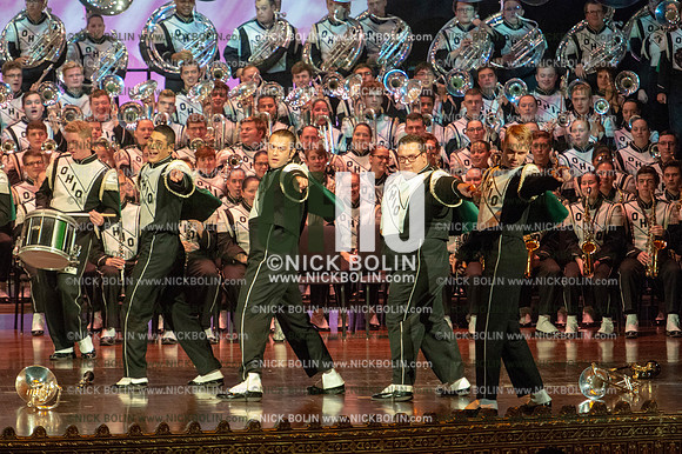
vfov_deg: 6.0
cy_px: 227
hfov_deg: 9.0
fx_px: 4355
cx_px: 341
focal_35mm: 230
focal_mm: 230
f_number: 5.6
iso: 8000
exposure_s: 1/200
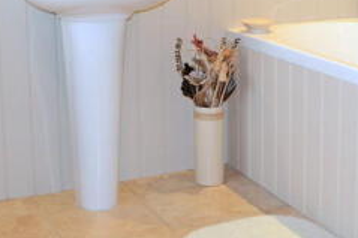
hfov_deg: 27.2
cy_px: 17
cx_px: 240
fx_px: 735
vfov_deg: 18.1
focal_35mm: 74
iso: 720
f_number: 3.5
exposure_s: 1/60
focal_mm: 18
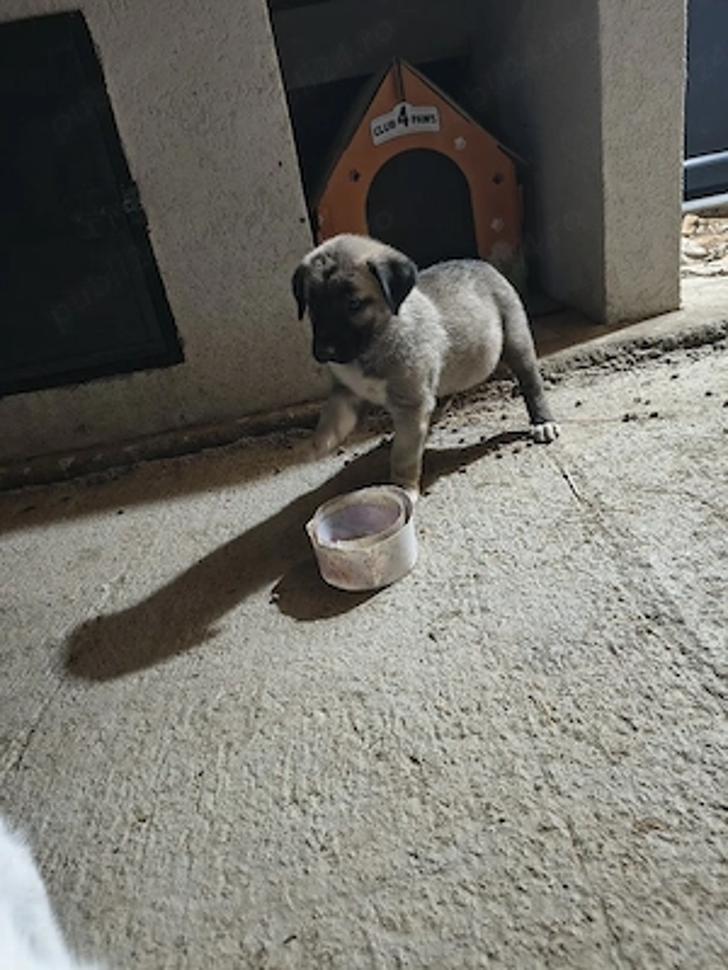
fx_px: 673
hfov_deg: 56.8
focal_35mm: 24
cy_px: 485
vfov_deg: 71.6
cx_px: 364
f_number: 1.8
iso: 2115
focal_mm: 5.56
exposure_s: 1/33.3
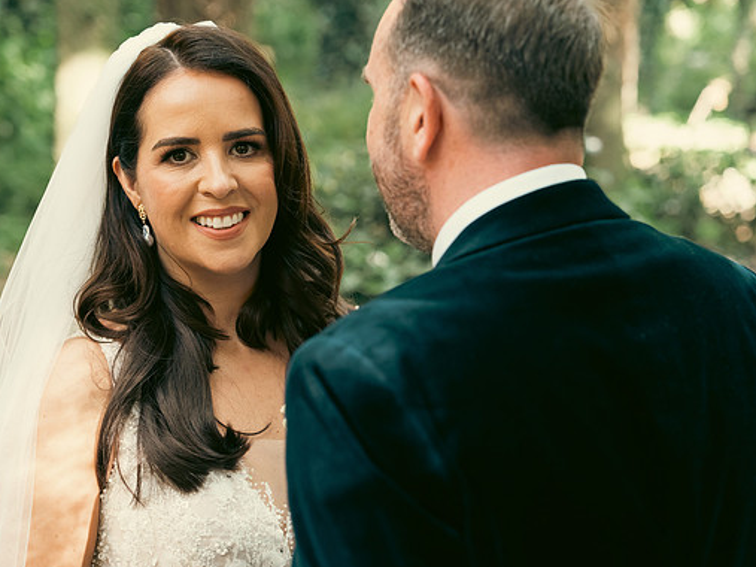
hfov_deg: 25.3
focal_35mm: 77
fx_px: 1681
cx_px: 338
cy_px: 281
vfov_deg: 19.1
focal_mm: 70
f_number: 3.5
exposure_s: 1/250
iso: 2000
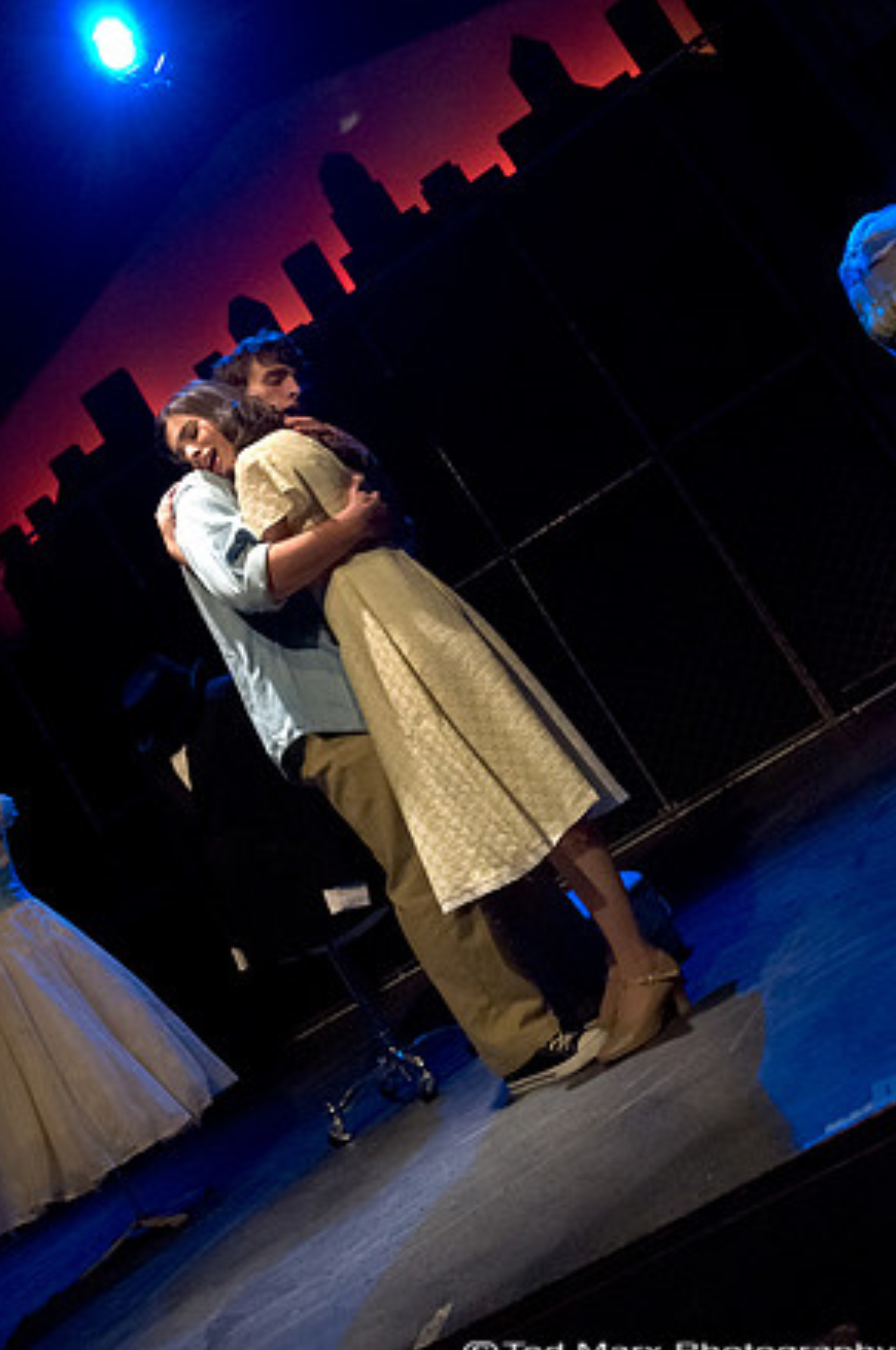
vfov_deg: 55.9
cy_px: 667
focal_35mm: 34
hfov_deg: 38.8
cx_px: 443
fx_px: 1273
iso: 6400
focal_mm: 22
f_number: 3.2
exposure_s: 1/100
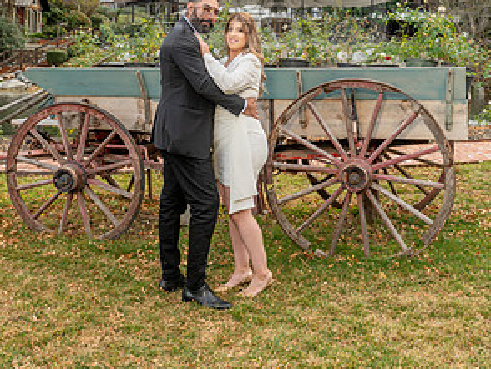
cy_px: 8
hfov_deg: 35.5
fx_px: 767
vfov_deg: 25.8
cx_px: 272
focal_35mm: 54
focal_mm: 24
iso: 200
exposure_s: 1/125
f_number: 5.6
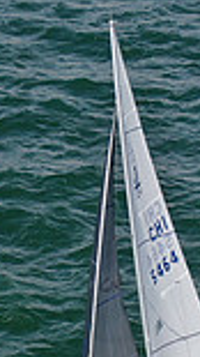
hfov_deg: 6.2
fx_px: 1851
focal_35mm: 196
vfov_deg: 11.0
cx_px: 99
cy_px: 268
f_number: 3.8
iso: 100
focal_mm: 8.6
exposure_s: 1/1000
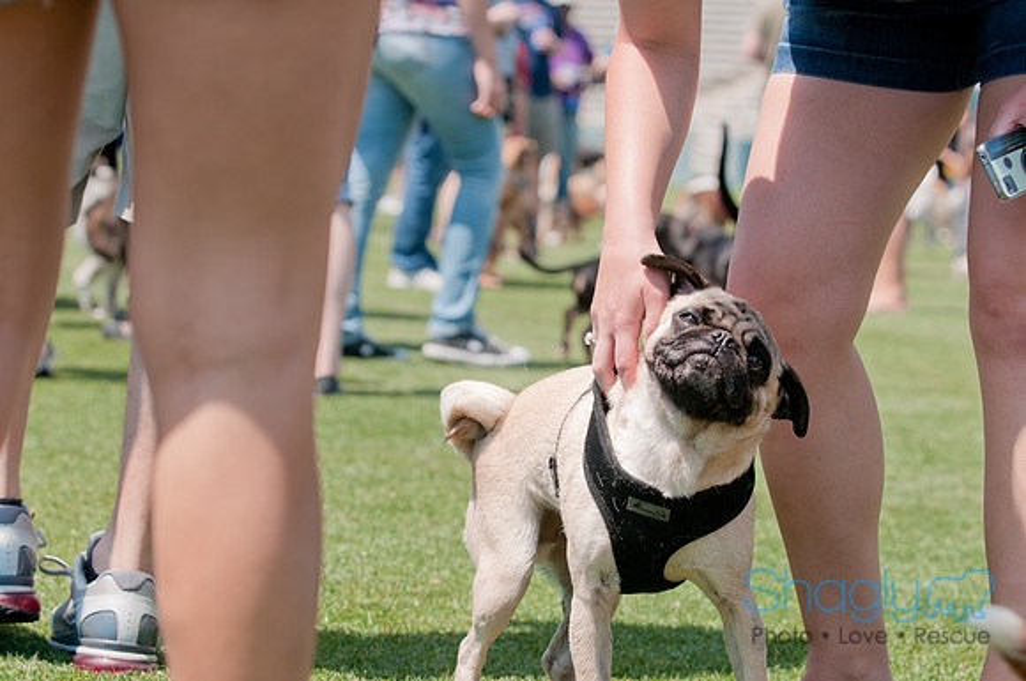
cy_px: 340
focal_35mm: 120
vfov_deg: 11.4
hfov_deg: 17.1
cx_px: 513
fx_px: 3415
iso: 200
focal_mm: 80
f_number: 5.6
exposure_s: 1/500
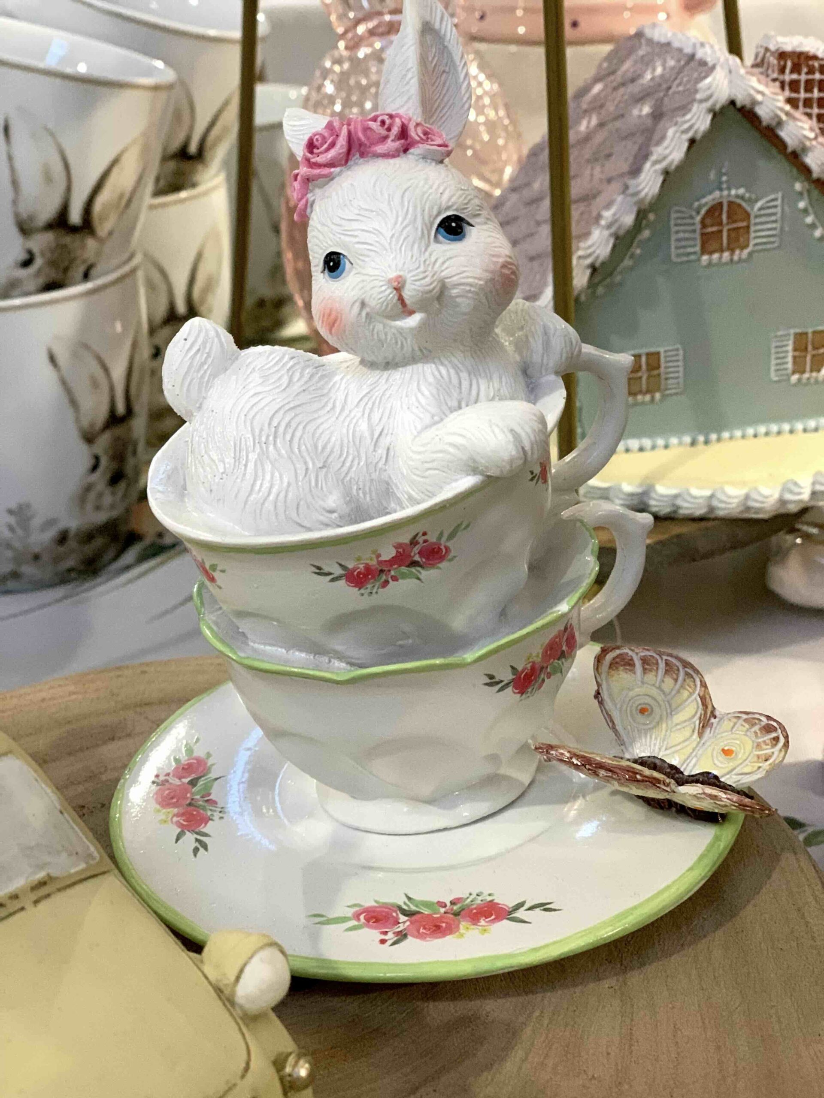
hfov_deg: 28.0
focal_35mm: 52
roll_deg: +3.7
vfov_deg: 36.8
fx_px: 1650
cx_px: 412
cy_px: 549
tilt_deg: -24.5
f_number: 2.4
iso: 320
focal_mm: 6
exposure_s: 1/50
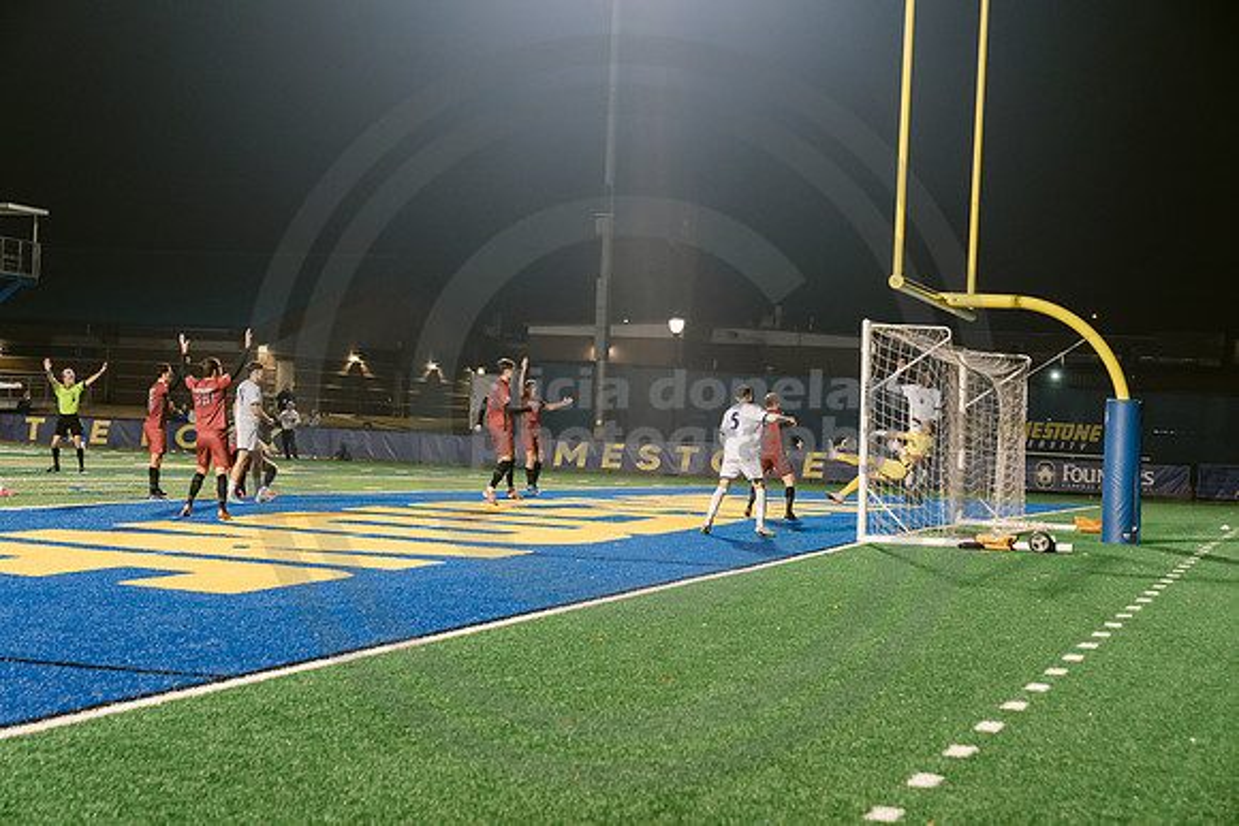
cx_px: 619
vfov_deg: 19.5
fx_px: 2410
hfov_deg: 28.8
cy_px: 413
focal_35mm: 70
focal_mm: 70
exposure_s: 1/200
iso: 2500
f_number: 4.5
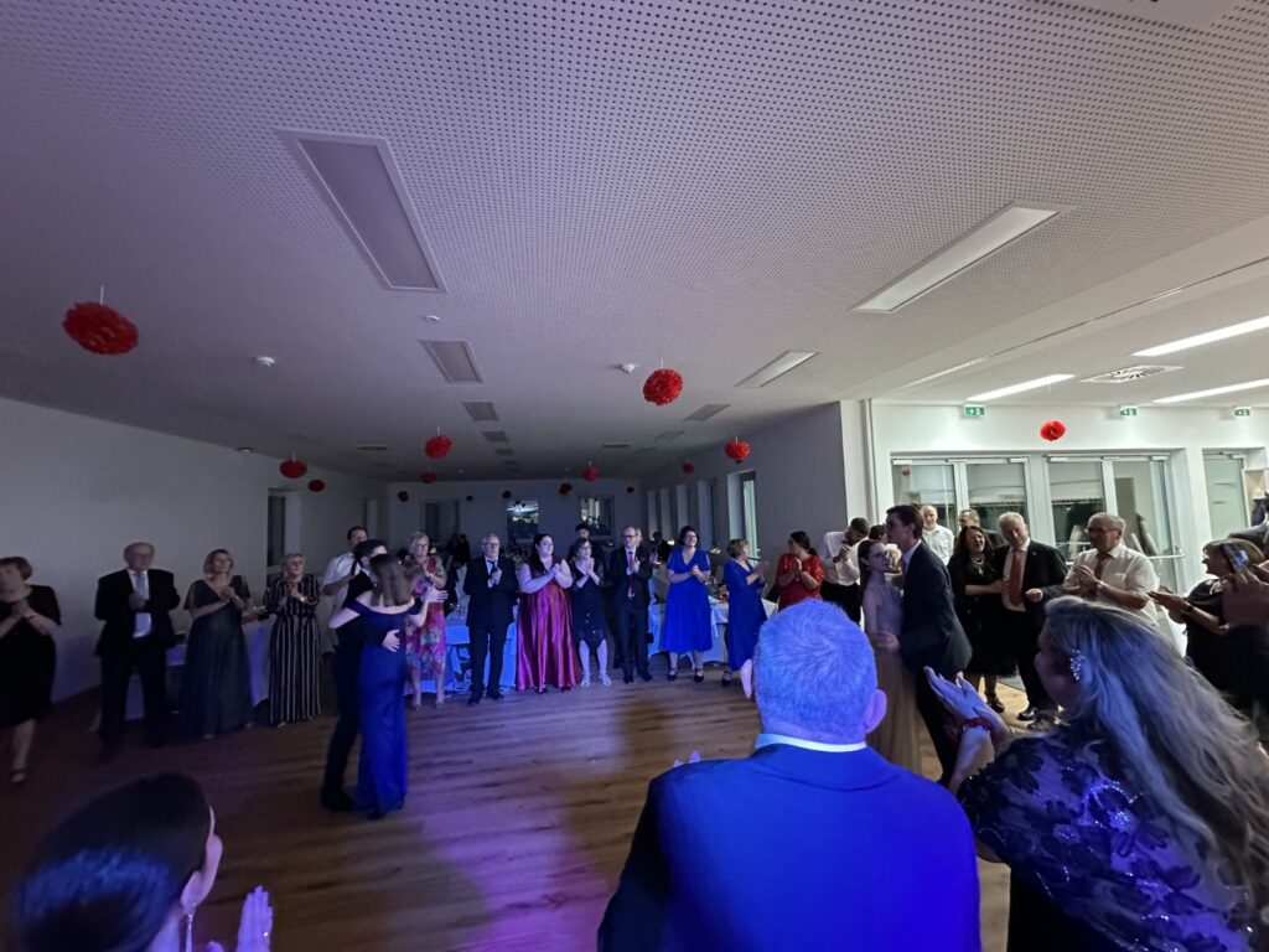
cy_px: 476
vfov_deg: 85.7
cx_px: 634
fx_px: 513
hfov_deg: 102.1
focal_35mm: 14
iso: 1000
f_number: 2.2
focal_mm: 2.22
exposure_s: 1/50
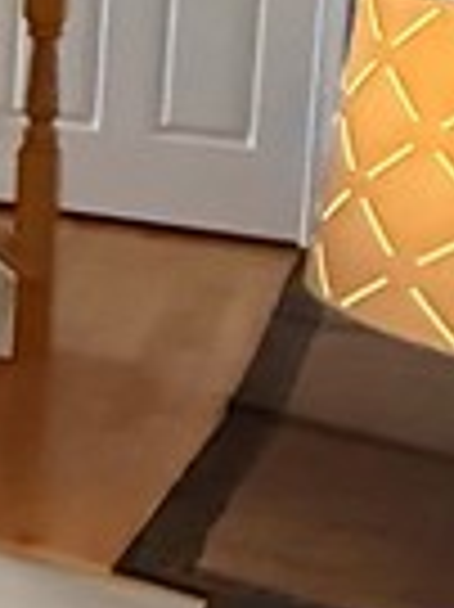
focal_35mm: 106
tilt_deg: -7.3
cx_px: -1052
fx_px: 1857
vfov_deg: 17.9
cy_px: -54
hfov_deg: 9.5
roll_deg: +0.7
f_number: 2.2
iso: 1250
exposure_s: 1/40
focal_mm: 2.22
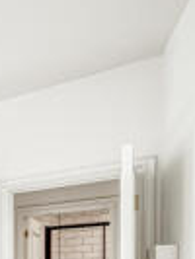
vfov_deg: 30.3
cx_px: -252
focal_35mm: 55
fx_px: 412
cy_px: 301
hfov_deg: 15.9
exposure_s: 1/30
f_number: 11
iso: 100
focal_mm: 16
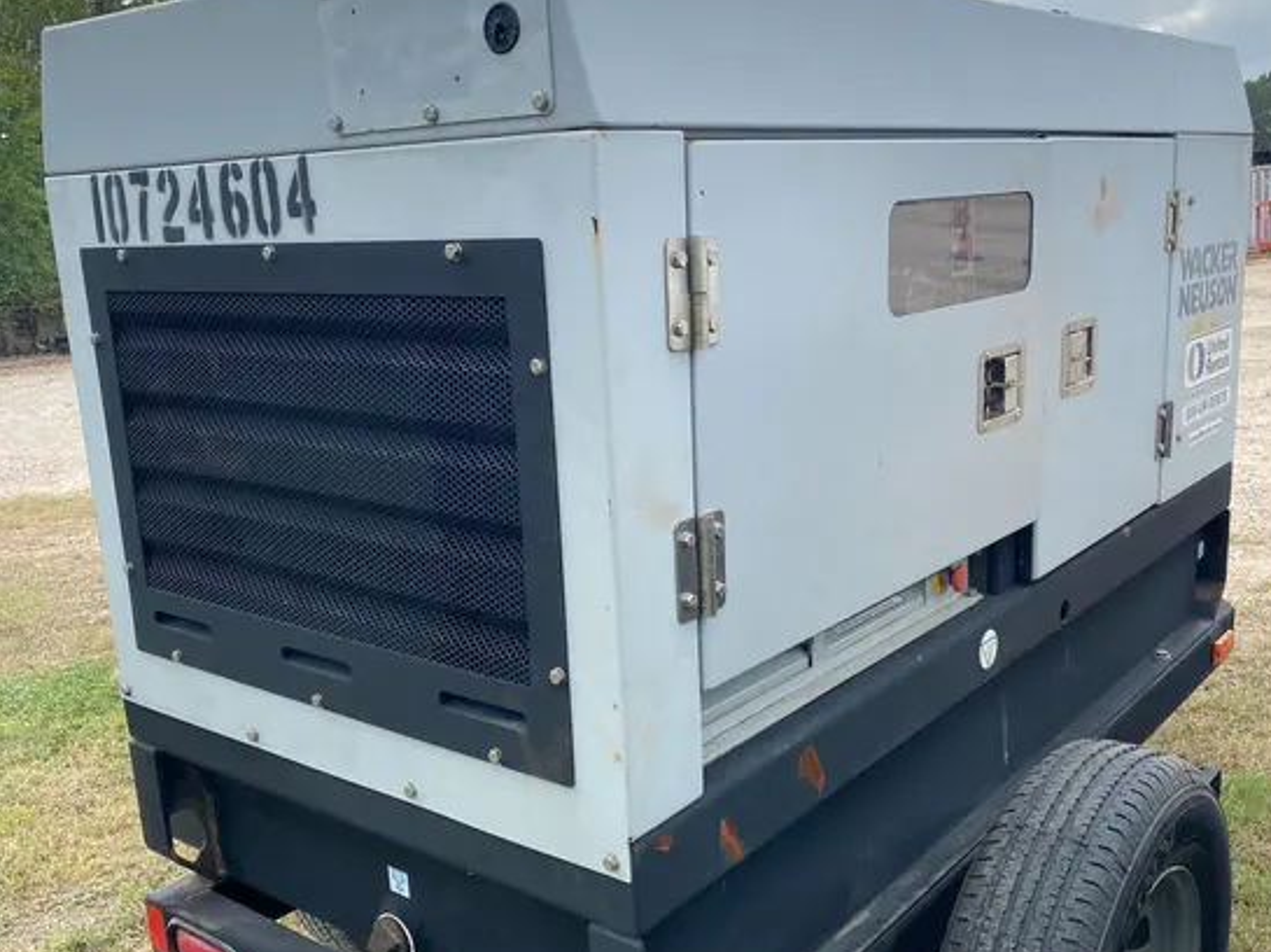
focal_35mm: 35
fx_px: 1284
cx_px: 639
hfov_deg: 52.7
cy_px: 533
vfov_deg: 40.6
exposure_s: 1/965
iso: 32
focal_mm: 4.25
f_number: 1.8
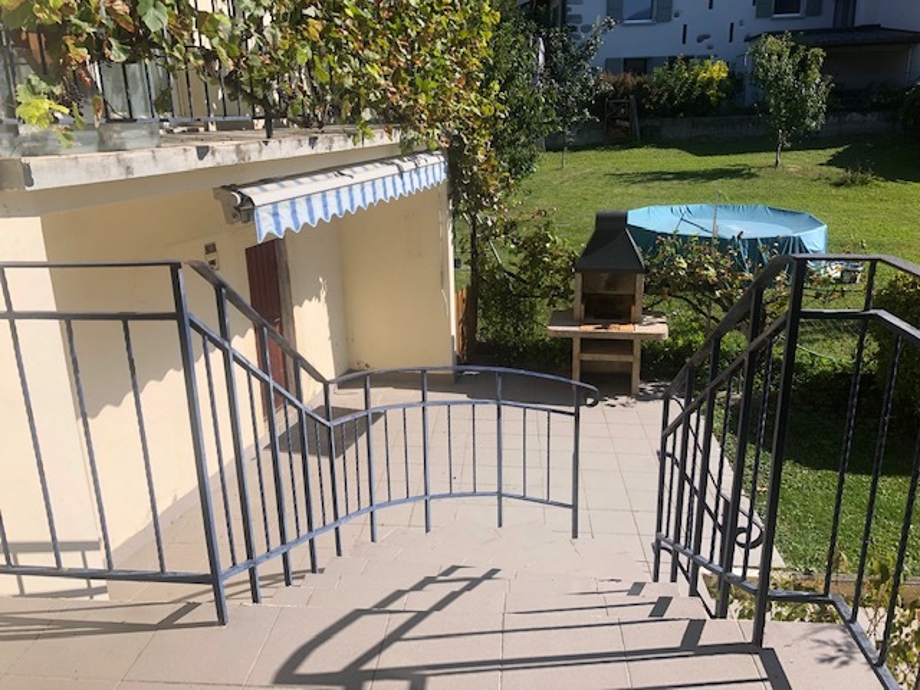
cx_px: 460
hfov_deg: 63.4
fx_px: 744
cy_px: 345
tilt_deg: -16.0
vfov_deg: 49.7
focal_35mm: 28
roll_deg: +3.1
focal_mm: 3.99
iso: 20
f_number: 1.8
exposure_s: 1/2088
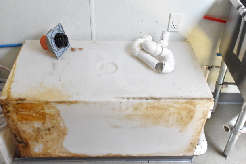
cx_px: 123
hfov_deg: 49.5
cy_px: 82
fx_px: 267
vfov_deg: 34.2
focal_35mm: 39
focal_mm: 26
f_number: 8
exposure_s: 1/250
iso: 6400
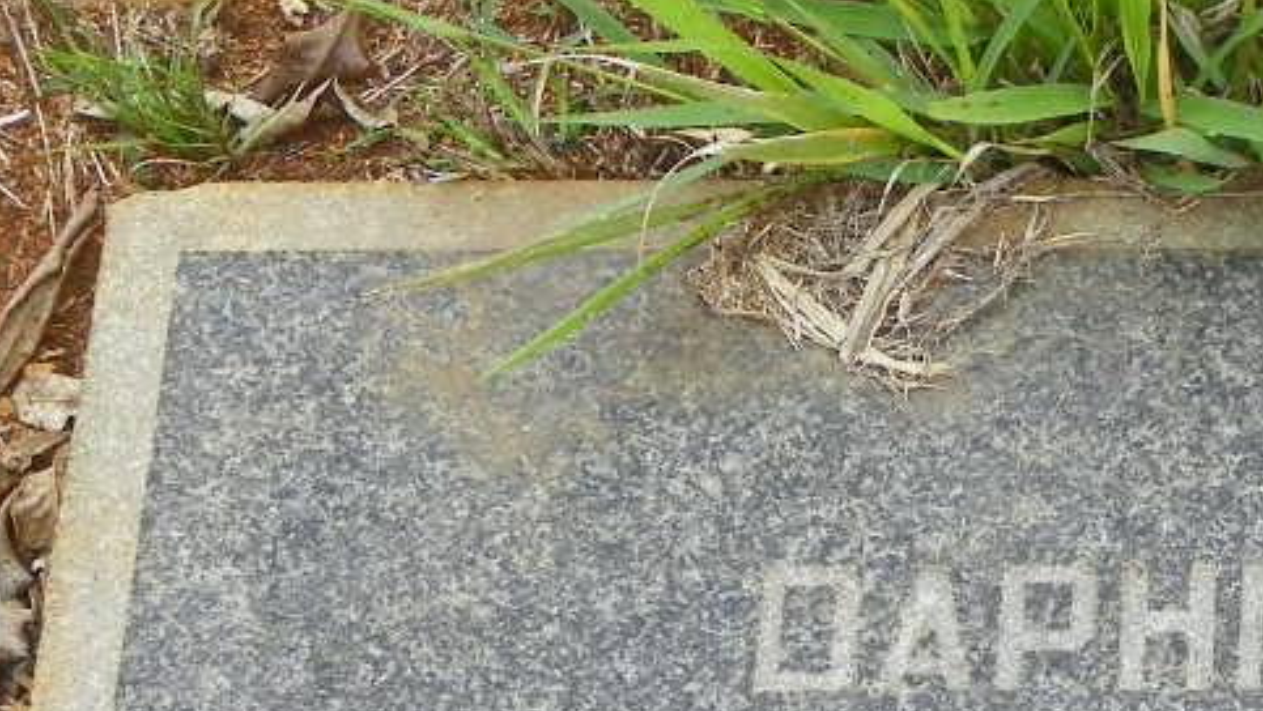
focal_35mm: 130
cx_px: 1454
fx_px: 4355
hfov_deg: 16.0
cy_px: 920
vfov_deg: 9.2
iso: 64
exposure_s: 1/160
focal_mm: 8.5
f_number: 4
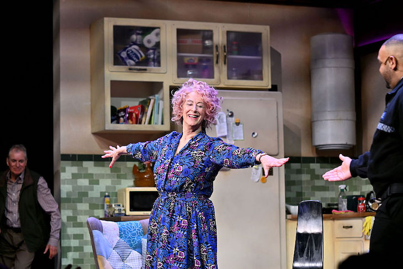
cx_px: 202
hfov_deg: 17.5
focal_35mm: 117
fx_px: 1310
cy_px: 134
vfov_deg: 11.7
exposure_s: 1/200
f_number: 3.2
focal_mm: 78
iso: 200
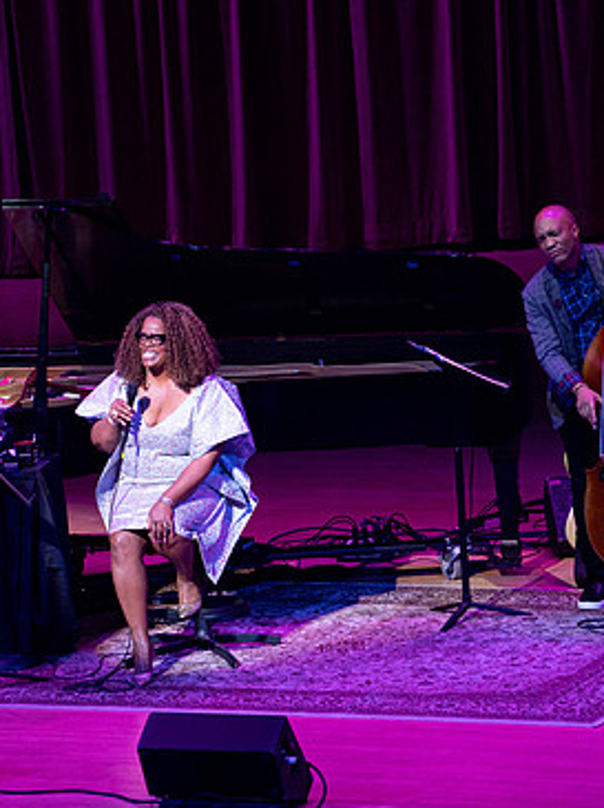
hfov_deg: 4.8
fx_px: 7132
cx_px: 201
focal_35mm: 306
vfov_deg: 6.5
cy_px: 406
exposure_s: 1/320
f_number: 5
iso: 2500
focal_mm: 200
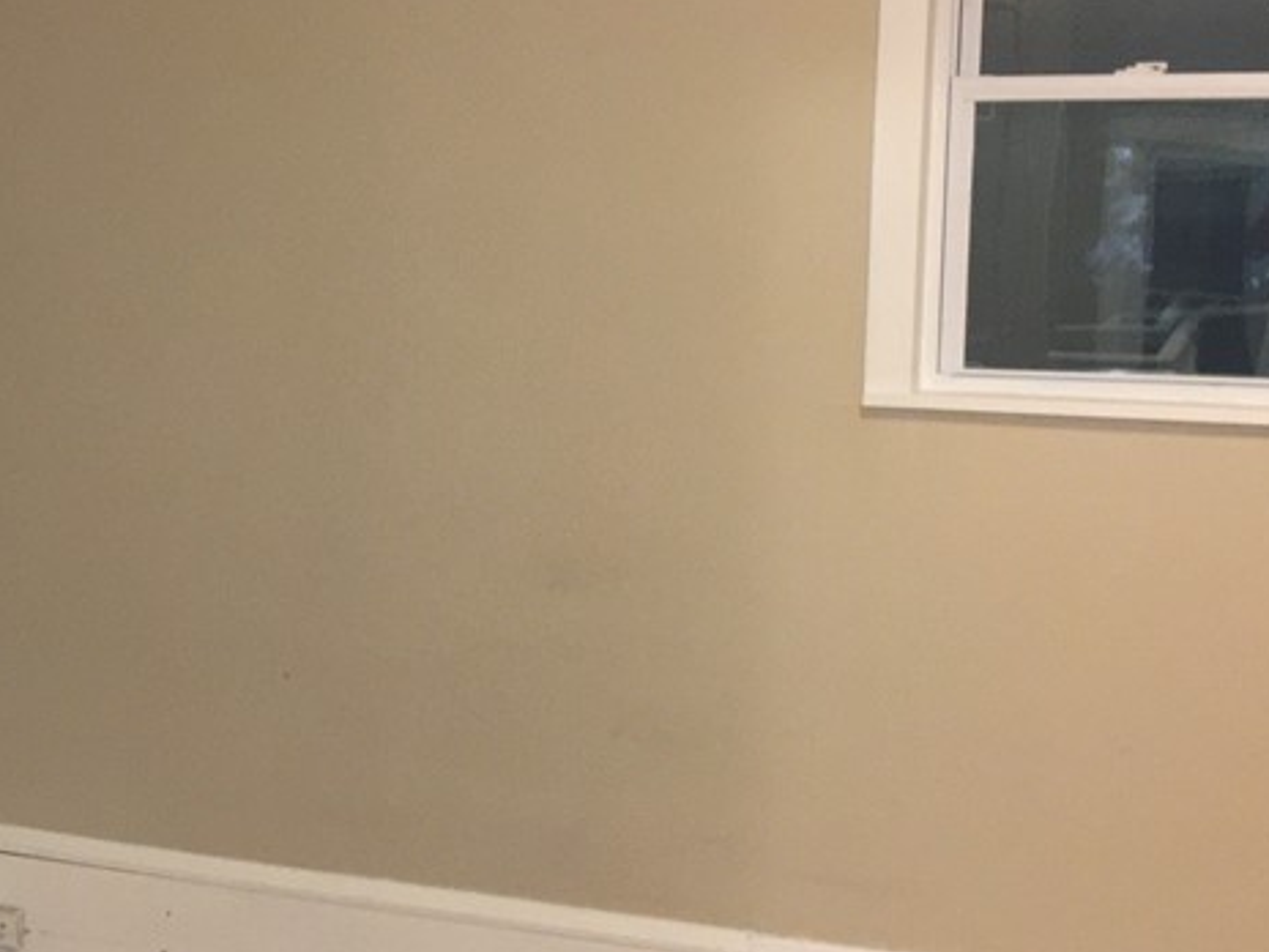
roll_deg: -0.8
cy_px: 471
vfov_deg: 22.9
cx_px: 323
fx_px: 2346
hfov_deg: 29.8
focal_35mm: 64
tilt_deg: -6.9
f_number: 2.2
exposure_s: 1/20
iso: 100
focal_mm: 4.15
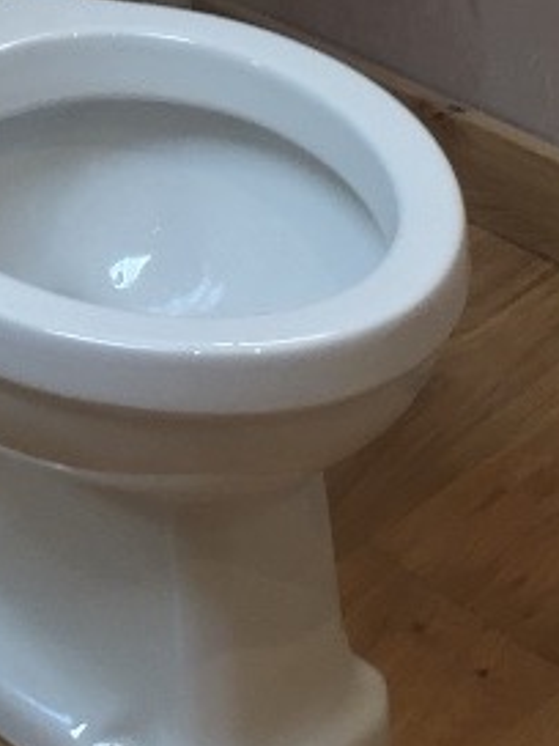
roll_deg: +2.9
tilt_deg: -26.9
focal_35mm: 128
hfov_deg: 11.4
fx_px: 2756
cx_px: -69
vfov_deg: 14.9
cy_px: -143
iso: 40
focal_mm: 4.15
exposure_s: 1/50
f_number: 2.2
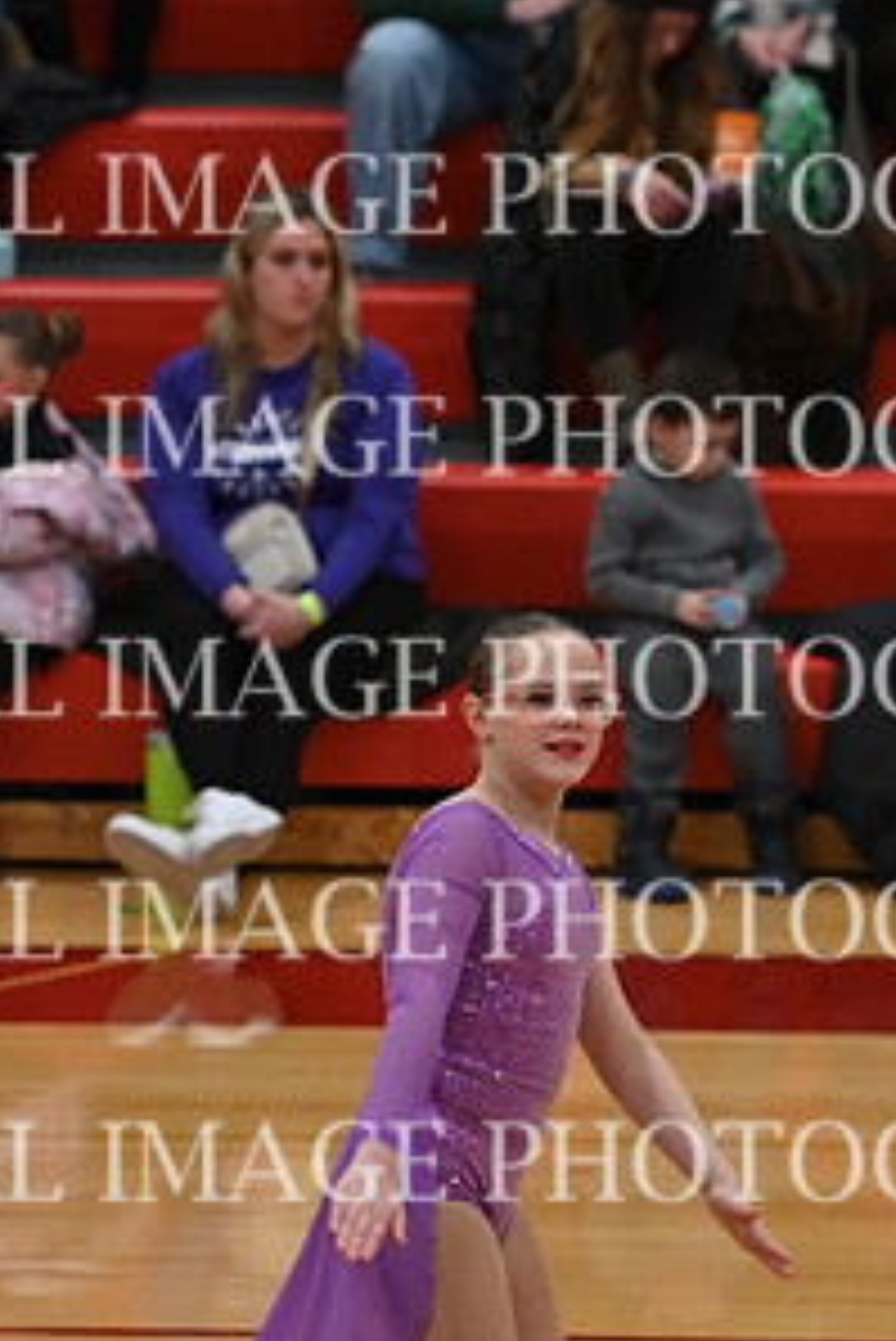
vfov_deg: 5.2
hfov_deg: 3.5
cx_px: 453
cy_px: 1282
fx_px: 14654
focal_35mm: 393
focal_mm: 135
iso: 3200
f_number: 4
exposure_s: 1/400
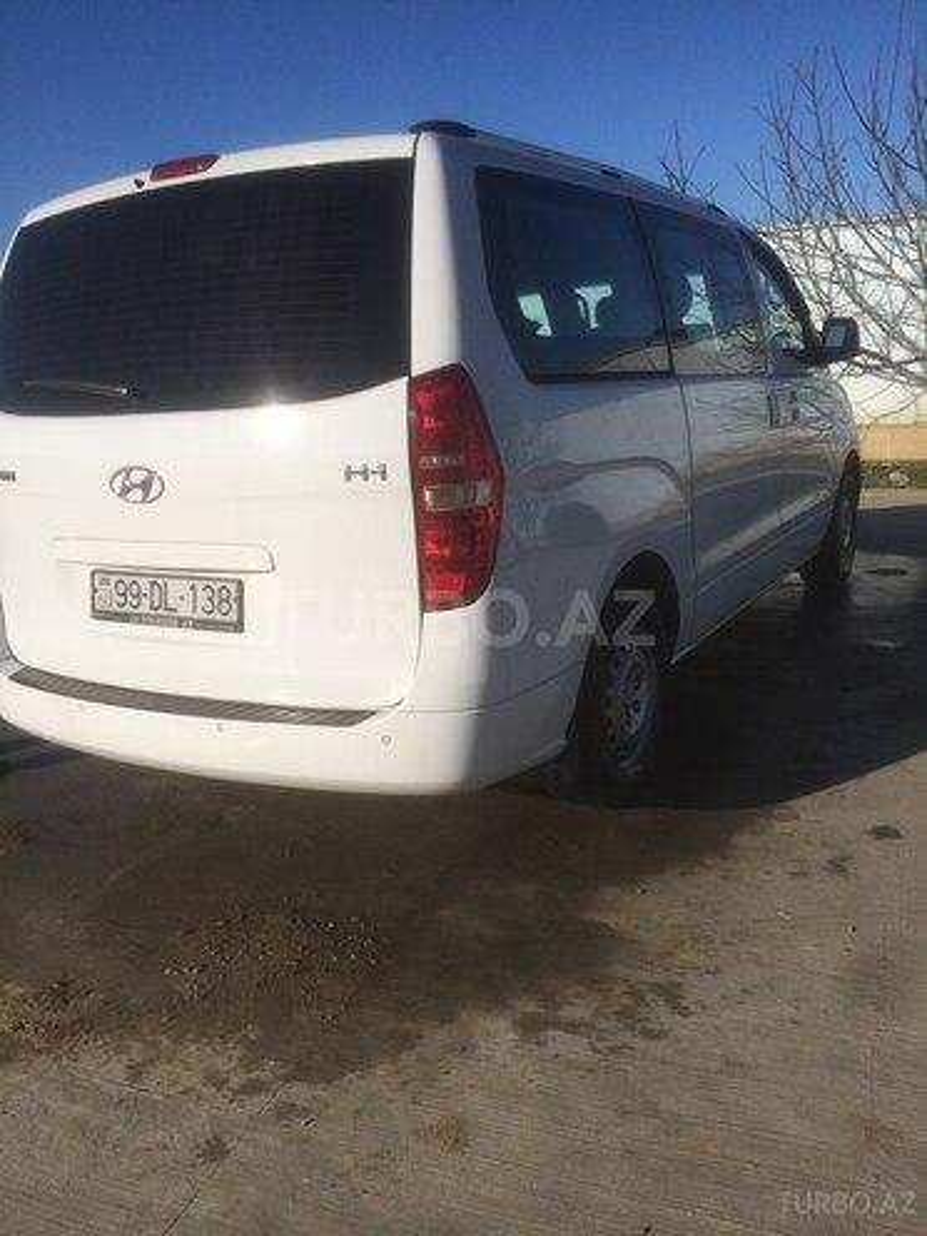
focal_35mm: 29
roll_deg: +2.8
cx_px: 464
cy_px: 618
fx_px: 1035
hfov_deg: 48.2
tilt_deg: -15.1
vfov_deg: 61.7
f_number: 2.2
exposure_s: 1/4115
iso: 32
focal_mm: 4.15
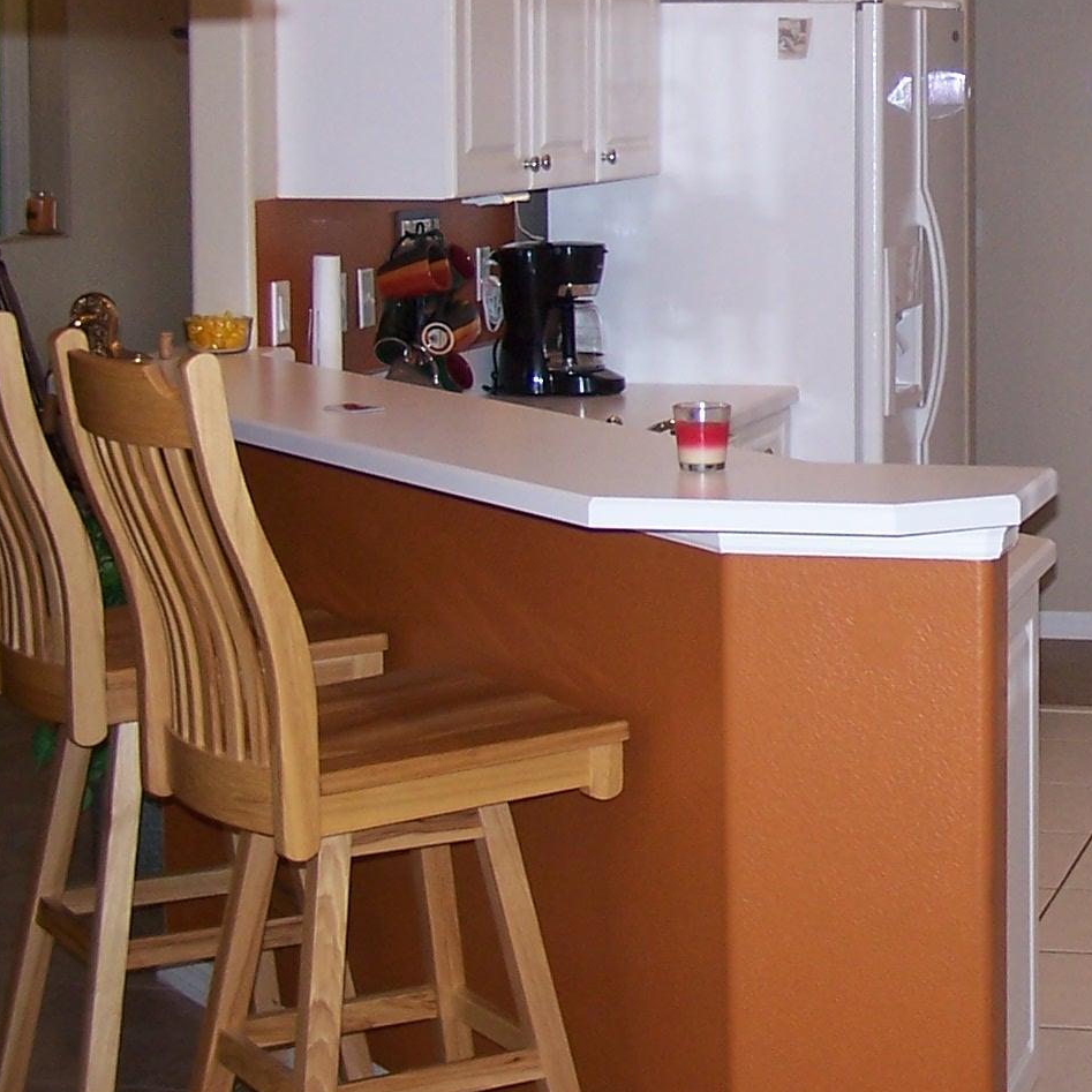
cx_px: 1233
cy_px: 253
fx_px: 3069
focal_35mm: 86
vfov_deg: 20.0
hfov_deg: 19.3
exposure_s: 1/60
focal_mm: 6.7
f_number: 2.8
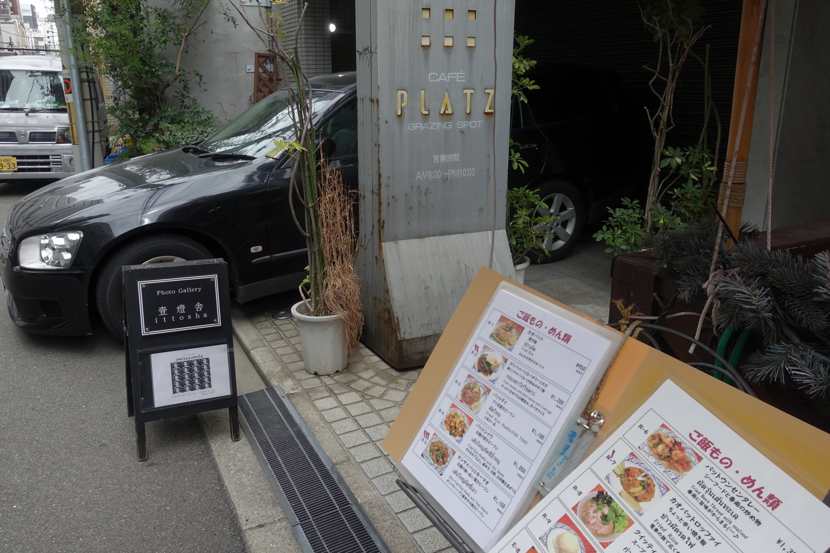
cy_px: 254
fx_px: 622
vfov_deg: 47.9
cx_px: 386
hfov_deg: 67.3
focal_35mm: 27
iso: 125
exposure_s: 1/400
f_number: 4
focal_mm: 8.8
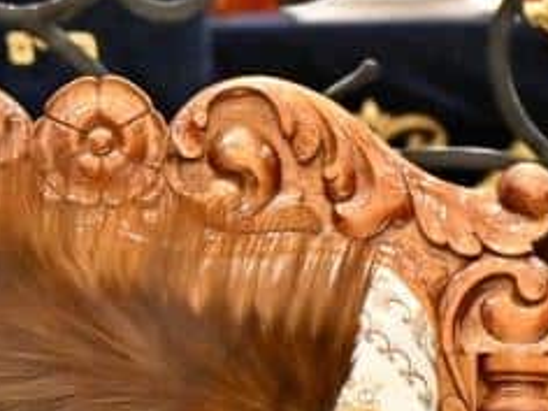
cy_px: 579
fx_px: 30696
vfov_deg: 0.8
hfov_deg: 1.0
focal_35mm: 1939
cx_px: -390
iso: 1600
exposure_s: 1/400
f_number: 6
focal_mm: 310
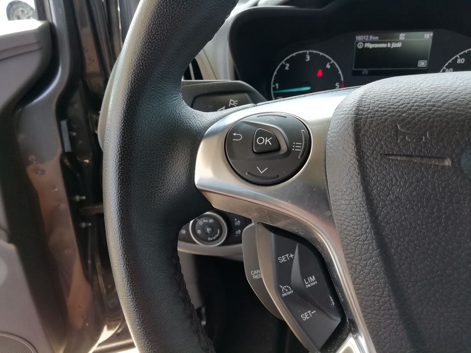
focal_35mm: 26
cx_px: 236
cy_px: 176
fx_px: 354
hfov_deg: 67.3
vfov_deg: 53.1
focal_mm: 3.21
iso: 64
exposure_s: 1/100
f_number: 2.2
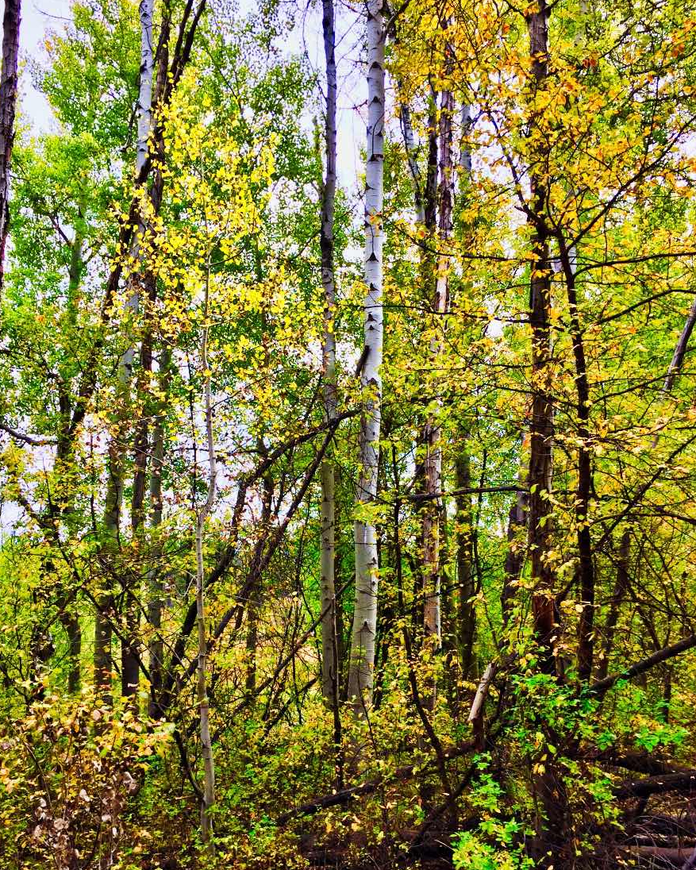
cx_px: 349
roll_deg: +0.2
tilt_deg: +11.1
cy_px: 460
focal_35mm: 31
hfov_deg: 47.1
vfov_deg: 57.1
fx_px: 798
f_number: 2.2
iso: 32
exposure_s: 1/356
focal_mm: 4.15
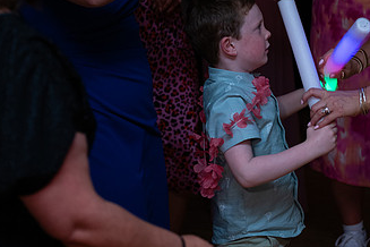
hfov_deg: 16.5
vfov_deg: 11.0
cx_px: 249
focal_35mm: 124
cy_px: 33
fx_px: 1274
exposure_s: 1/160
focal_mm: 70
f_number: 3.5
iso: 640
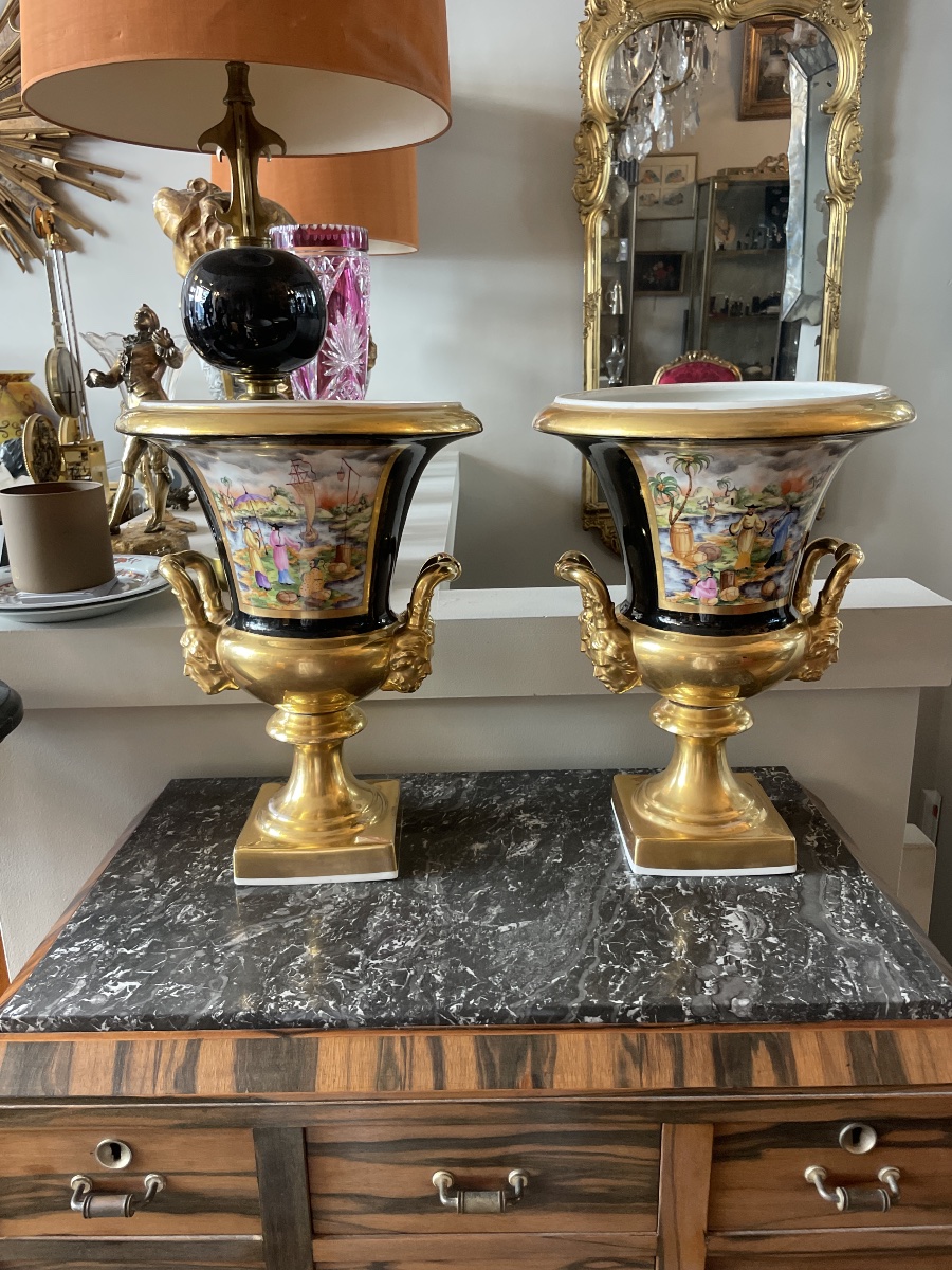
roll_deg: +1.9
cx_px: 476
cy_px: 635
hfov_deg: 53.1
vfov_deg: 67.3
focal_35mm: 26
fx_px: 953
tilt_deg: -14.6
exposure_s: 1/50
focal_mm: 4.2
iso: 320
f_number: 1.6
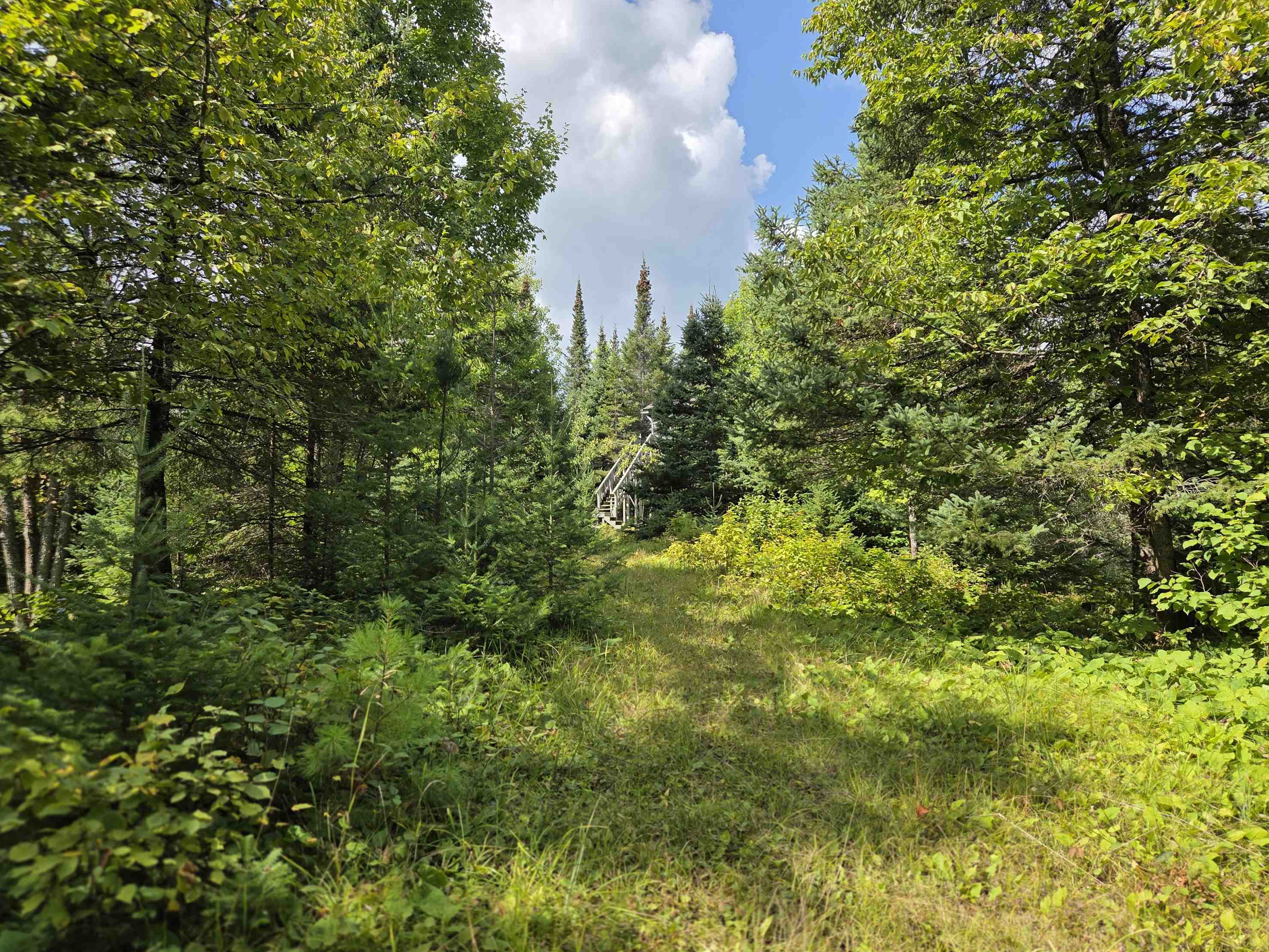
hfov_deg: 71.6
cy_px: 491
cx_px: 641
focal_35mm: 24
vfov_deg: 56.8
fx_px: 880
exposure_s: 1/3143
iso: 80
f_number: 1.8
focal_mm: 5.4
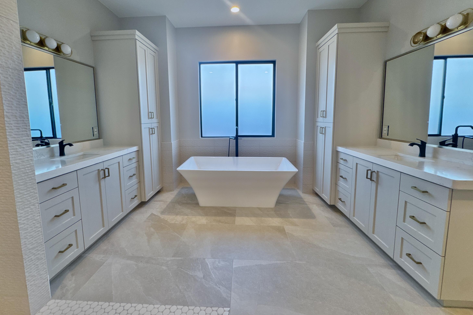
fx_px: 197
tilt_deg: -5.3
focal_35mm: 15
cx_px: 230
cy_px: 136
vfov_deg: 76.9
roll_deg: +0.3
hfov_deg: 100.4
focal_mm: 2.22
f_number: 2.2
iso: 125
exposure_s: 1/60
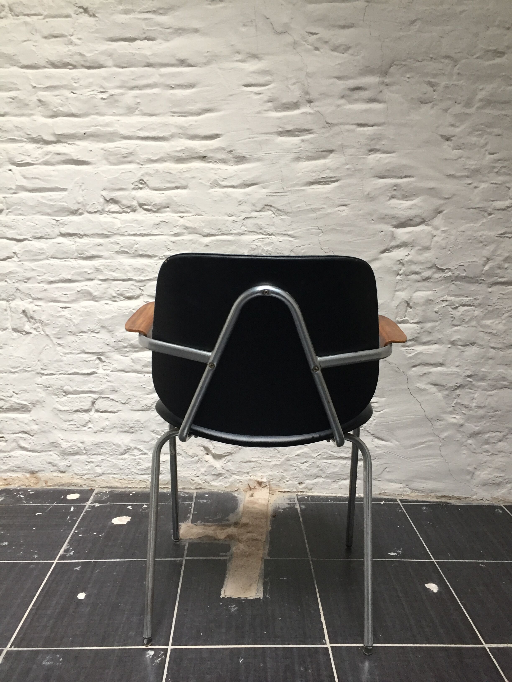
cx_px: 256
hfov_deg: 48.2
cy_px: 341
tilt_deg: -10.6
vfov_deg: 61.7
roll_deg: -0.4
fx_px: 572
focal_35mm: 29
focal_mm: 4.15
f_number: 2.2
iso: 64
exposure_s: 1/33
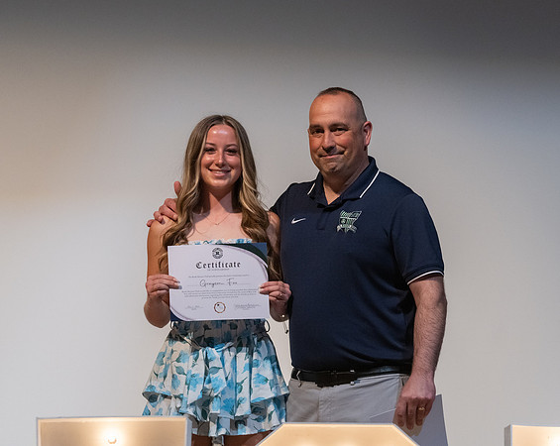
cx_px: 299
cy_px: 207
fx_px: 3289
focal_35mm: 199
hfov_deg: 9.7
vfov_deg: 7.8
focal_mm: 165
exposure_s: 1/320
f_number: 4
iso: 5000
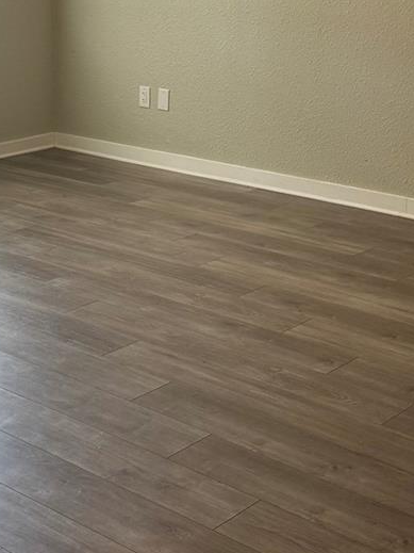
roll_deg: -0.1
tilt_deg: -10.4
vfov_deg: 26.9
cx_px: 110
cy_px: 117
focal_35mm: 71
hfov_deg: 20.6
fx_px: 1133
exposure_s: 1/120
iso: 160
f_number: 1.78
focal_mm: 6.76
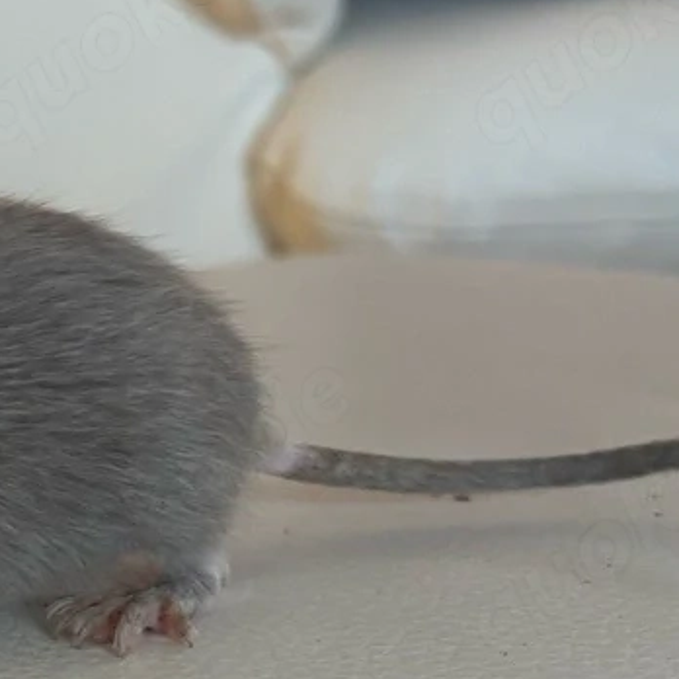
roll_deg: +1.7
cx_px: -195
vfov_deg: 19.4
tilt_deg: -16.5
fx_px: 1953
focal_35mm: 88
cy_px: 578
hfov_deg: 18.4
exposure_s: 1/50
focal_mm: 5.96
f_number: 1.6
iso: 250
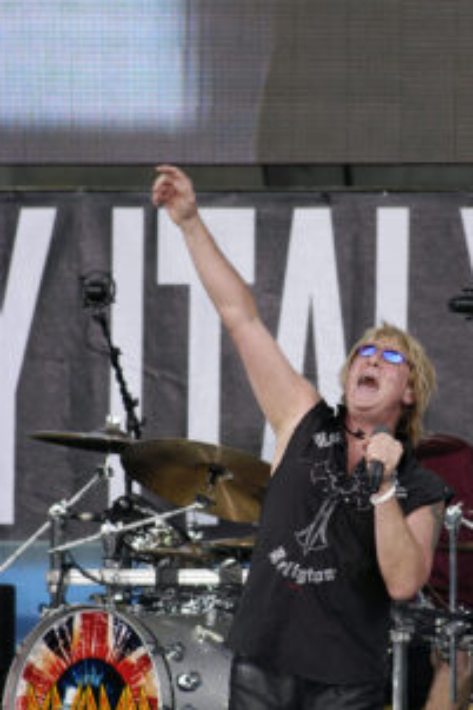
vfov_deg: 1.9
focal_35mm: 1112
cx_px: 339
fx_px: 21939
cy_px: 487
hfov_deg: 1.2
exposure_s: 1/320
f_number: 5.6
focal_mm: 500
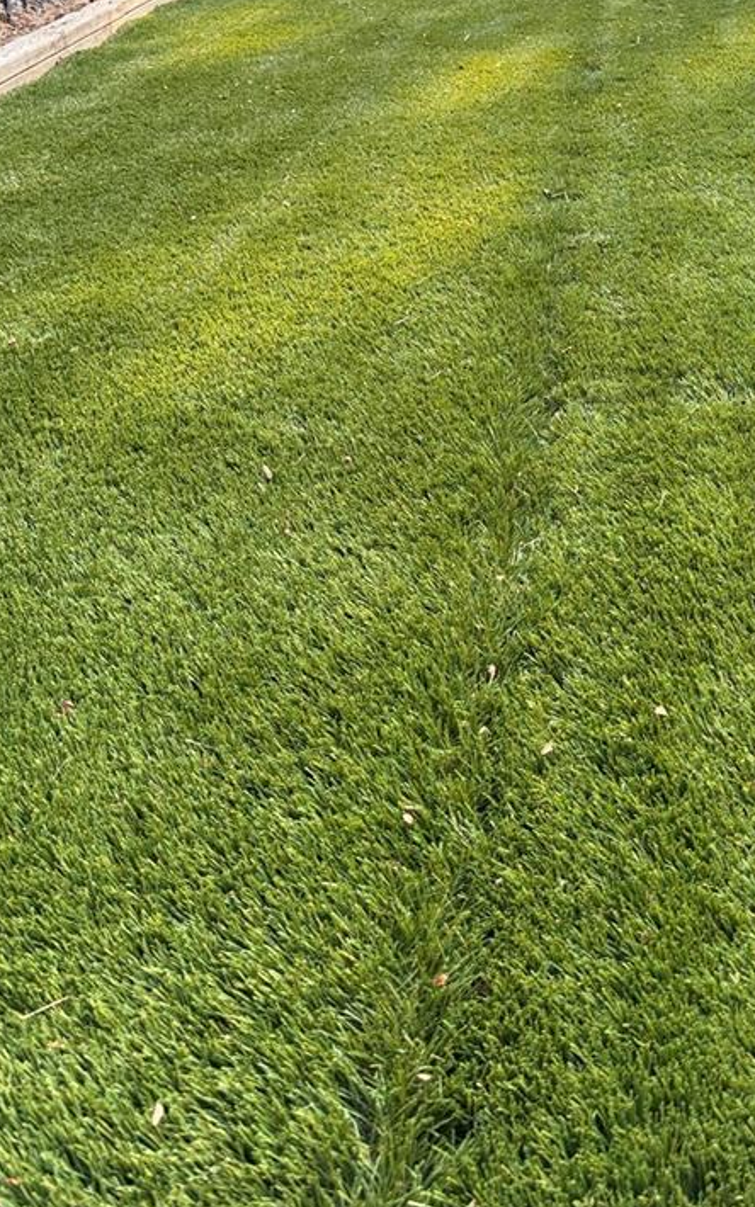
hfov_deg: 29.3
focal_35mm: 43
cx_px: 583
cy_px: 279
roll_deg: +2.5
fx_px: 1415
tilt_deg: -19.7
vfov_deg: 44.4
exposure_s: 1/121
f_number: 1.78
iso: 100
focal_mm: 6.76
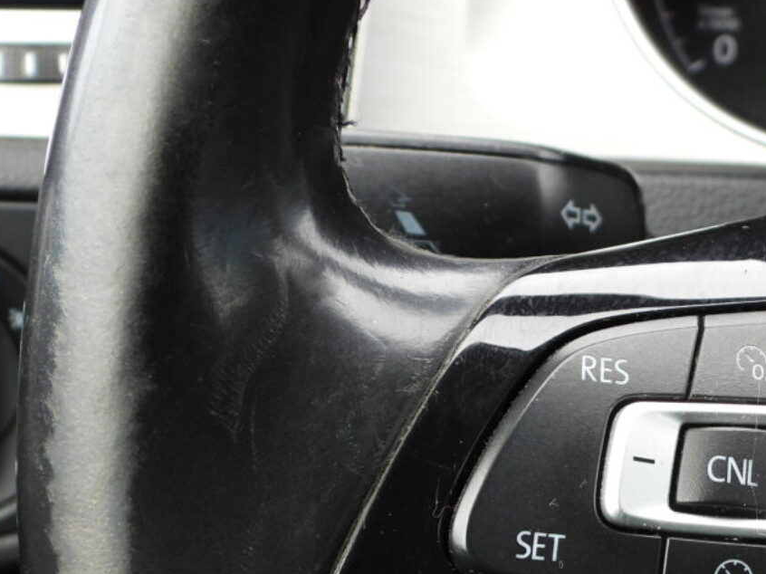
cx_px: 662
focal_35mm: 72
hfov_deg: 26.3
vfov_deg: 20.2
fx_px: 1593
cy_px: 475
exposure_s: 1/80
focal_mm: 6.8
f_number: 3.2
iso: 100
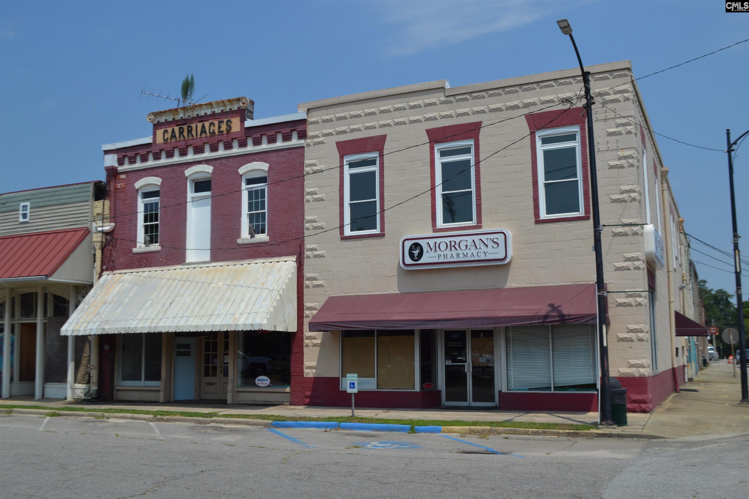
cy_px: 250
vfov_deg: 36.9
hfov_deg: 53.1
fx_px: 749
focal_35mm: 36
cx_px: 374
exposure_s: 1/320
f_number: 9
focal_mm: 24
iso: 100
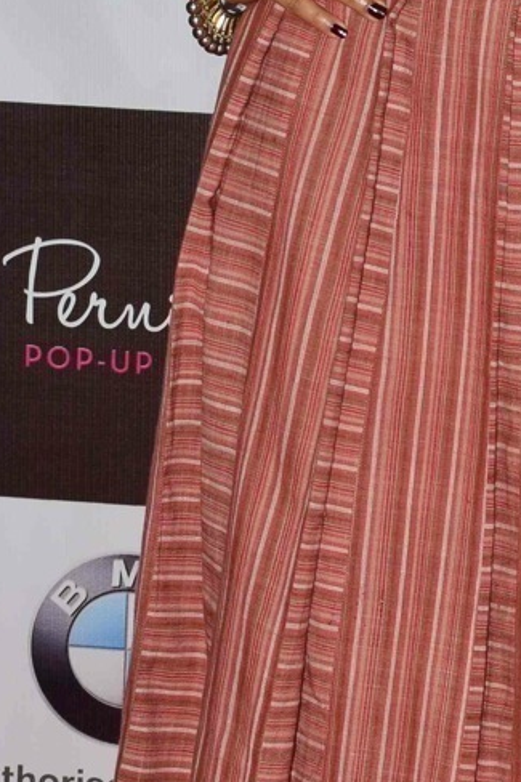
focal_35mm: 228
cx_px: 547
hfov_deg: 6.0
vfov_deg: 9.0
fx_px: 4953
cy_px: 247
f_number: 5.6
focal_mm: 38
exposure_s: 1/160
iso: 400
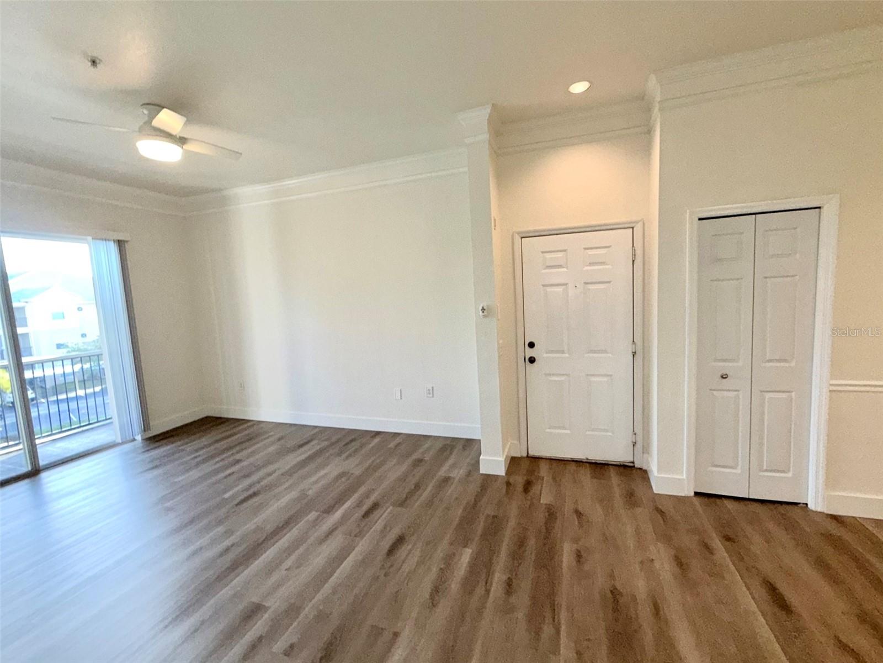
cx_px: 442
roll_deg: +5.1
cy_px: 332
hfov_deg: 102.1
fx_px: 357
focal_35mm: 14
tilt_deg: -5.4
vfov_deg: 85.7
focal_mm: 2.22
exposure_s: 1/120
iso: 160
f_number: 2.2
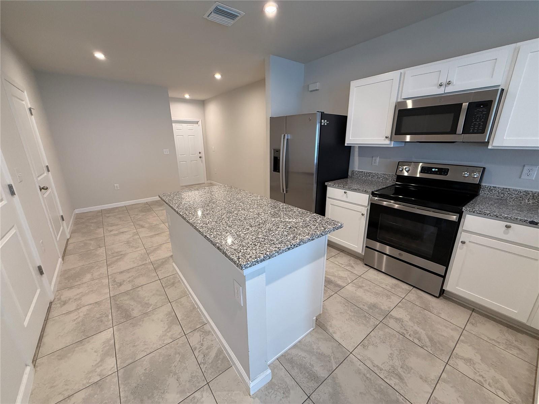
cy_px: 202
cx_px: 270
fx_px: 218
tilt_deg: -15.9
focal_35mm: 14
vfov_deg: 85.7
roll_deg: +1.5
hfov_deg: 102.1
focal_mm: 2.22
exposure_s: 1/120
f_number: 2.2
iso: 320
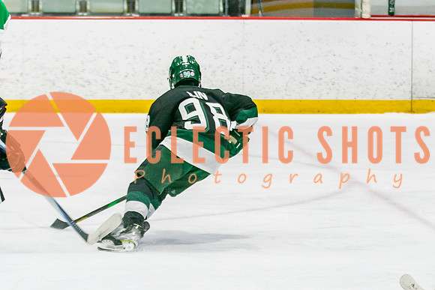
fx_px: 2599
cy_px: 184
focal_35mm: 215
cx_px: 215
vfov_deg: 6.4
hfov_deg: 9.6
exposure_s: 1/640
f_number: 3.2
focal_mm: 70
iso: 500
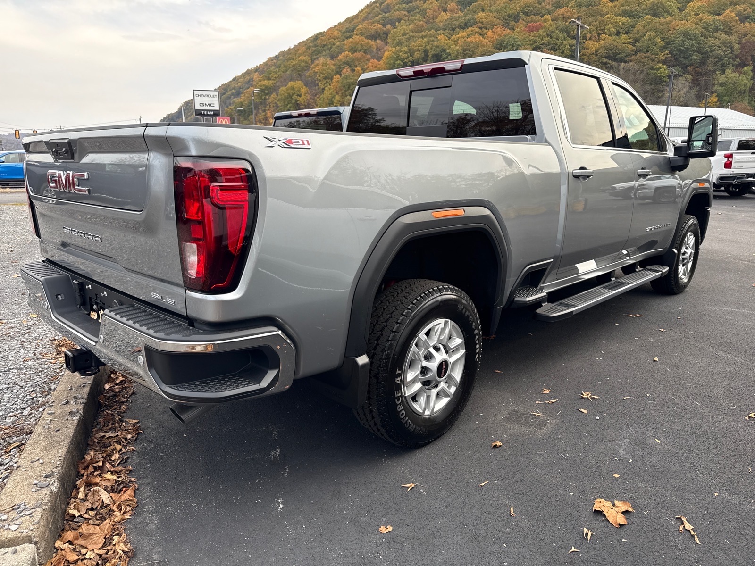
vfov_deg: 56.8
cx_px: 378
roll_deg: +0.5
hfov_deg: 71.6
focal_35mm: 24
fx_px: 523
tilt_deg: -11.7
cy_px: 283
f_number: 1.78
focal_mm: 6.76
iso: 100
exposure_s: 1/888
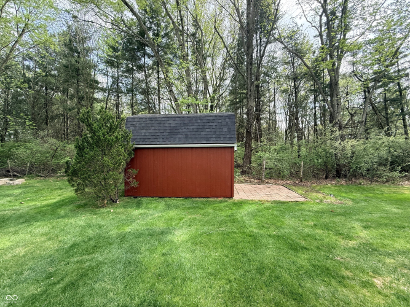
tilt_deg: +1.0
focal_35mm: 14
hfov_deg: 102.1
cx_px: 205
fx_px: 166
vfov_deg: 85.7
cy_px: 154
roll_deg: -0.3
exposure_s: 1/376
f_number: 2.2
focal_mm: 2.22
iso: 64
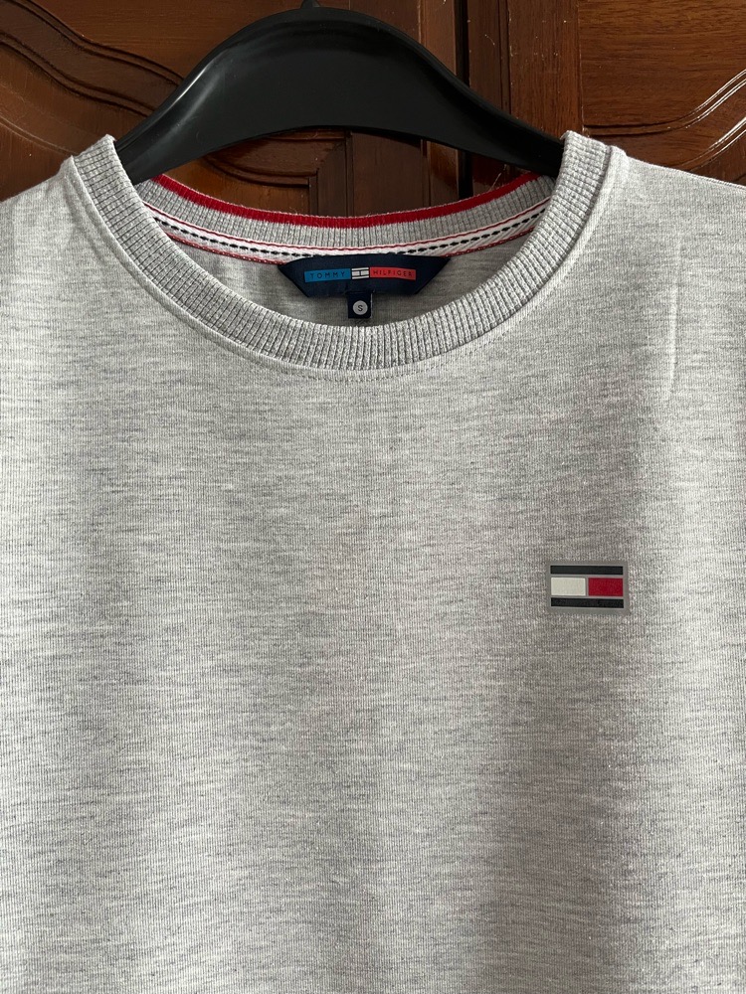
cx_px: 373
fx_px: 747
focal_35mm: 26
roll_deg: +1.8
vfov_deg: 67.3
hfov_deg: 53.1
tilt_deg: +2.7
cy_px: 497
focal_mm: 5.1
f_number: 1.6
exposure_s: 1/60
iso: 125
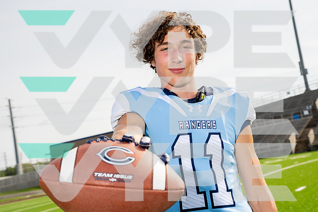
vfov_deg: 24.6
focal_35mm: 55
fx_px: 486
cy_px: 106
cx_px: 159
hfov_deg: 36.2
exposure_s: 1/250
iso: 100
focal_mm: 55
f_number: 8
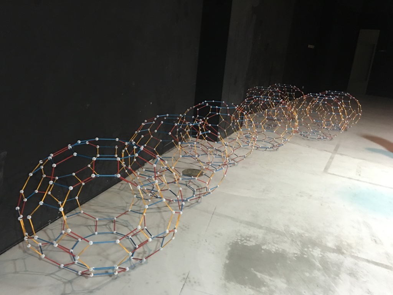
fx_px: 329
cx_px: 196
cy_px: 148
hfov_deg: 61.7
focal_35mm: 29
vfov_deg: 48.2
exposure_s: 1/4
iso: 50
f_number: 2.2
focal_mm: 4.15
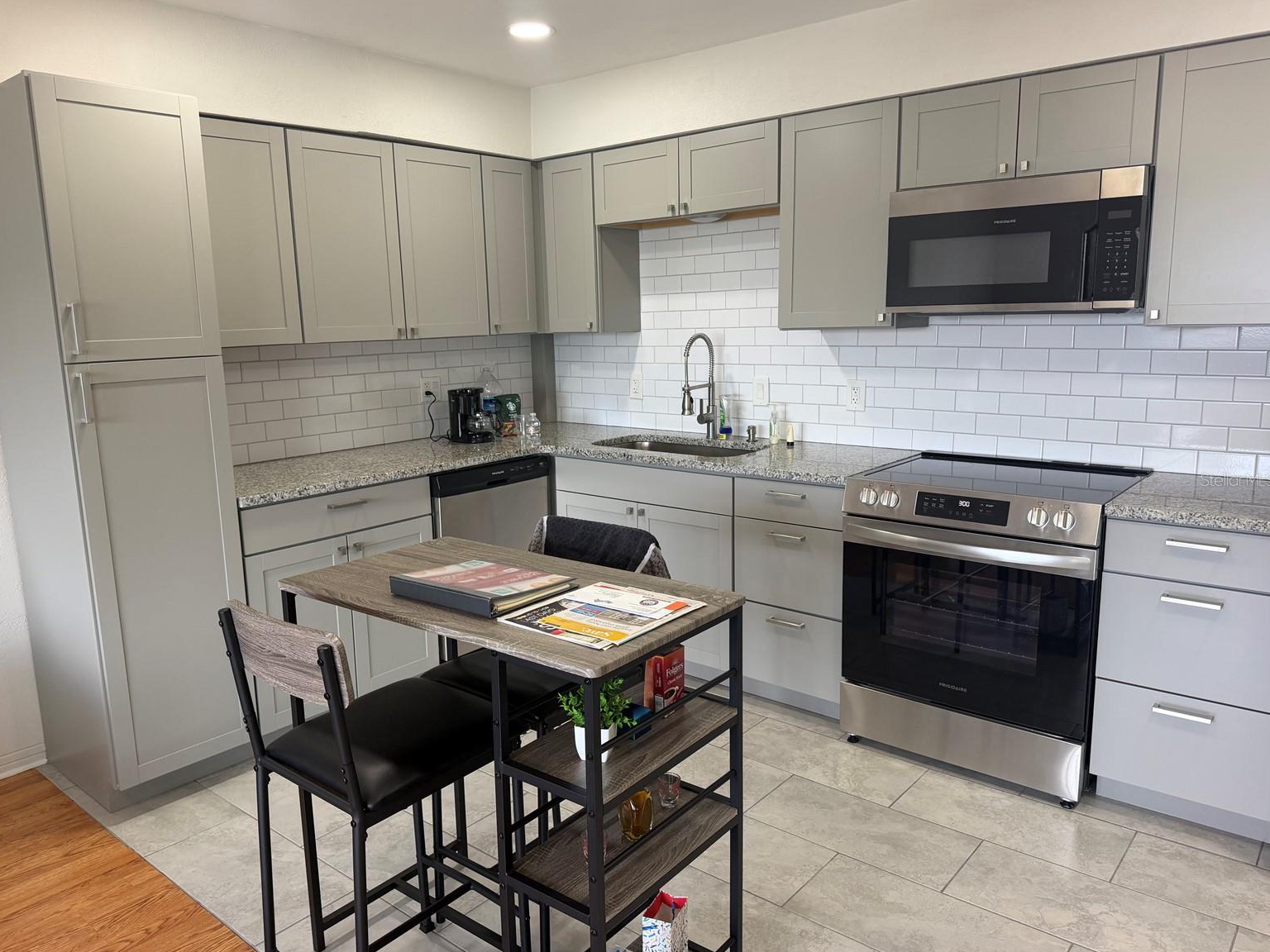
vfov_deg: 54.9
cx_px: 617
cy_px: 479
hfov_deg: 69.4
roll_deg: +1.4
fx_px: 917
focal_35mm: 25
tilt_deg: -10.7
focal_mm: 6.76
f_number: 1.78
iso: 160
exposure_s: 1/120
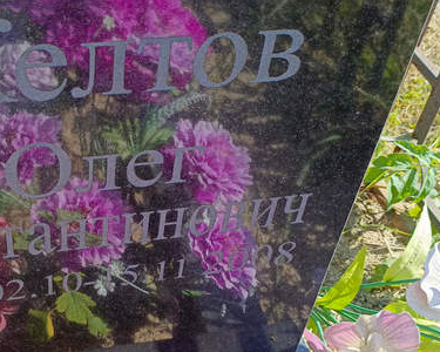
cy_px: 219
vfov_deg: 29.0
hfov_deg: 35.4
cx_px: 127
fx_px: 677
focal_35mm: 52
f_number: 1.69
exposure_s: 1/446
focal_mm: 4.76
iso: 112
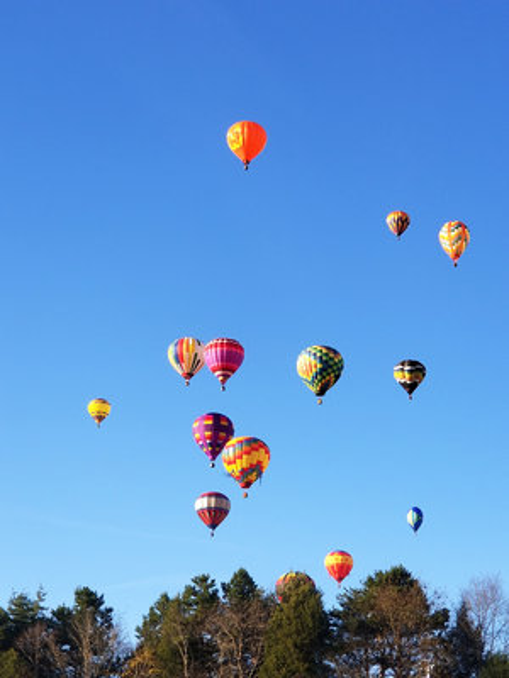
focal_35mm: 52
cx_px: 254
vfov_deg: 36.8
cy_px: 339
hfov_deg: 28.0
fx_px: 1019
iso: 25
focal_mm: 6
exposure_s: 1/458
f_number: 2.4
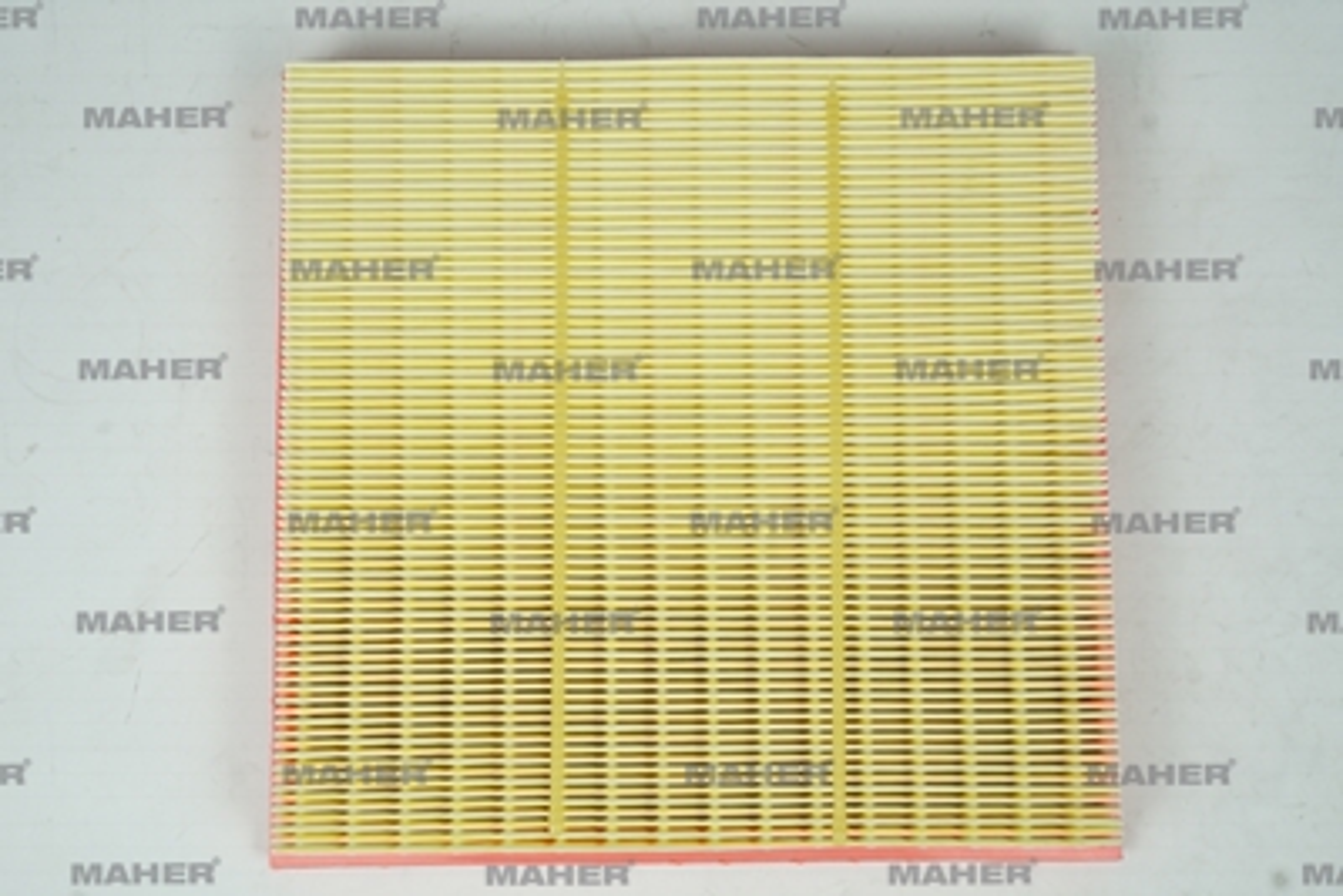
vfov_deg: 25.5
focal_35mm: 53
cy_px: 448
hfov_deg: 37.5
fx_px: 1978
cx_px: 672
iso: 640
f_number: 6.3
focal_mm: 53
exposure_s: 1/80
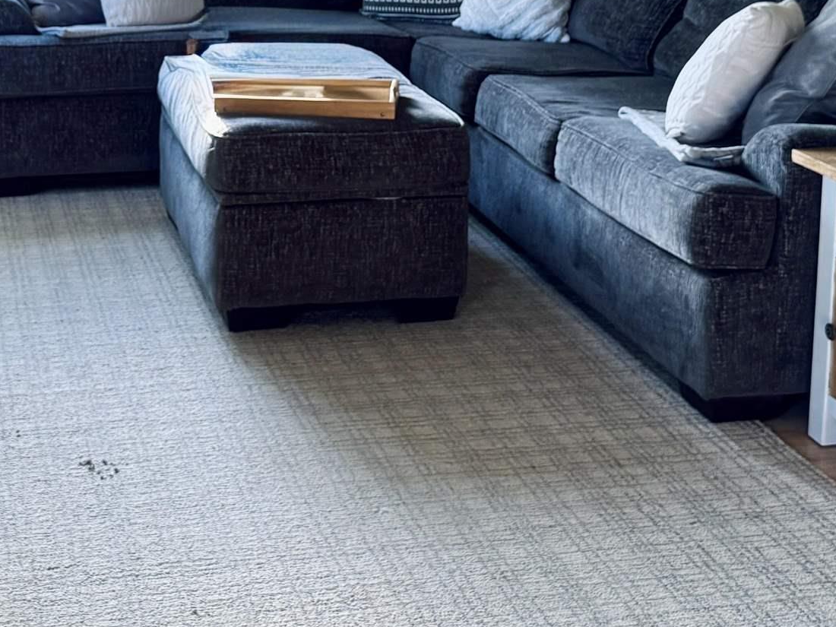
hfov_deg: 28.7
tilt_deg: -10.7
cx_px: 255
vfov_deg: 21.3
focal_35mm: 67
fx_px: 1618
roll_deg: +0.0
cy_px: 27
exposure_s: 1/65
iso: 200
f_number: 1.78
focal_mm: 6.76
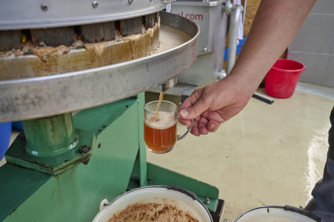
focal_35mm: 30
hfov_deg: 61.9
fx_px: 278
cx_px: 167
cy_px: 111
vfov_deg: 43.6
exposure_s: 1/125
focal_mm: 30
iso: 640
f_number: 5.6
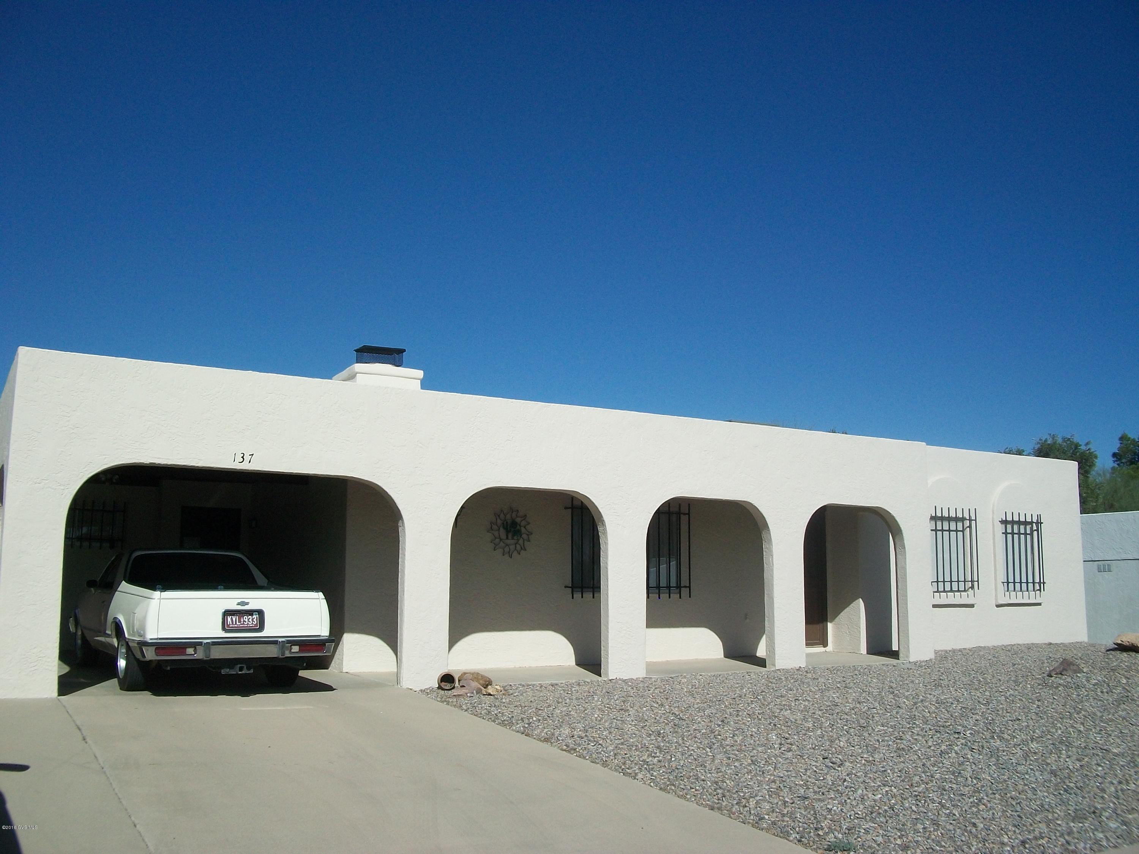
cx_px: 570
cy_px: 427
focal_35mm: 32
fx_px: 1053
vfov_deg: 44.2
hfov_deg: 56.8
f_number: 5.5
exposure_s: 1/800
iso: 80
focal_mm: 5.7
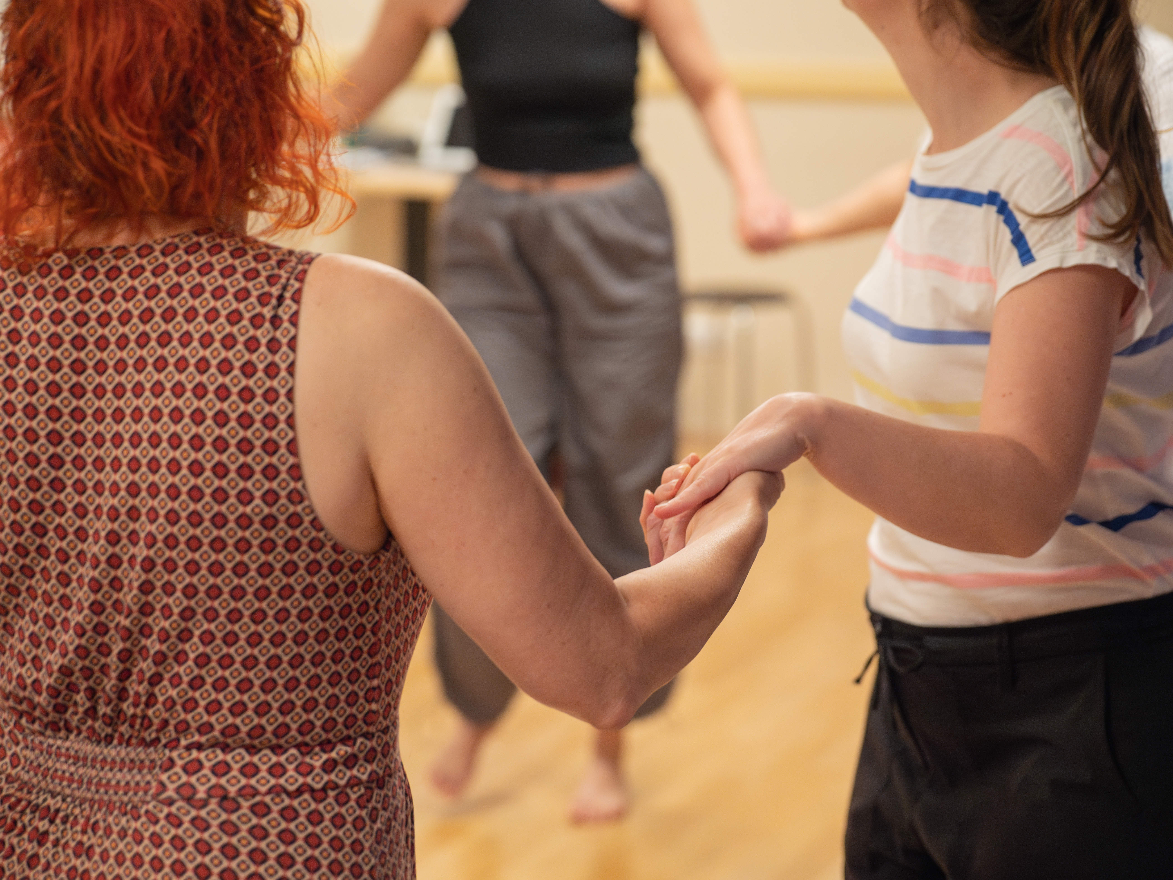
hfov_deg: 20.9
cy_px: 440
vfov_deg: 15.7
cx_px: 586
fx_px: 3185
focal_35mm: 94
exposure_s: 1/250
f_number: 2
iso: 1250
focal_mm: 47
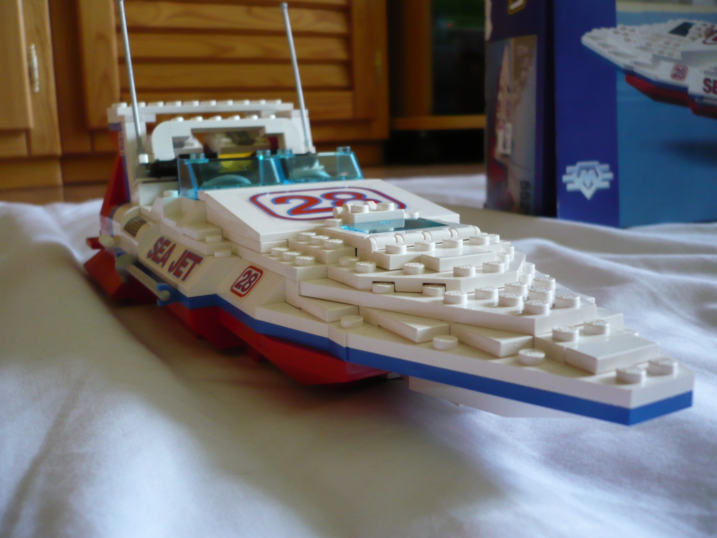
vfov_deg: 40.7
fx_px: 725
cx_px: 358
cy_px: 269
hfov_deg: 52.6
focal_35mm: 35
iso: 200
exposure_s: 1/20
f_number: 2.8
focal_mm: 5.8
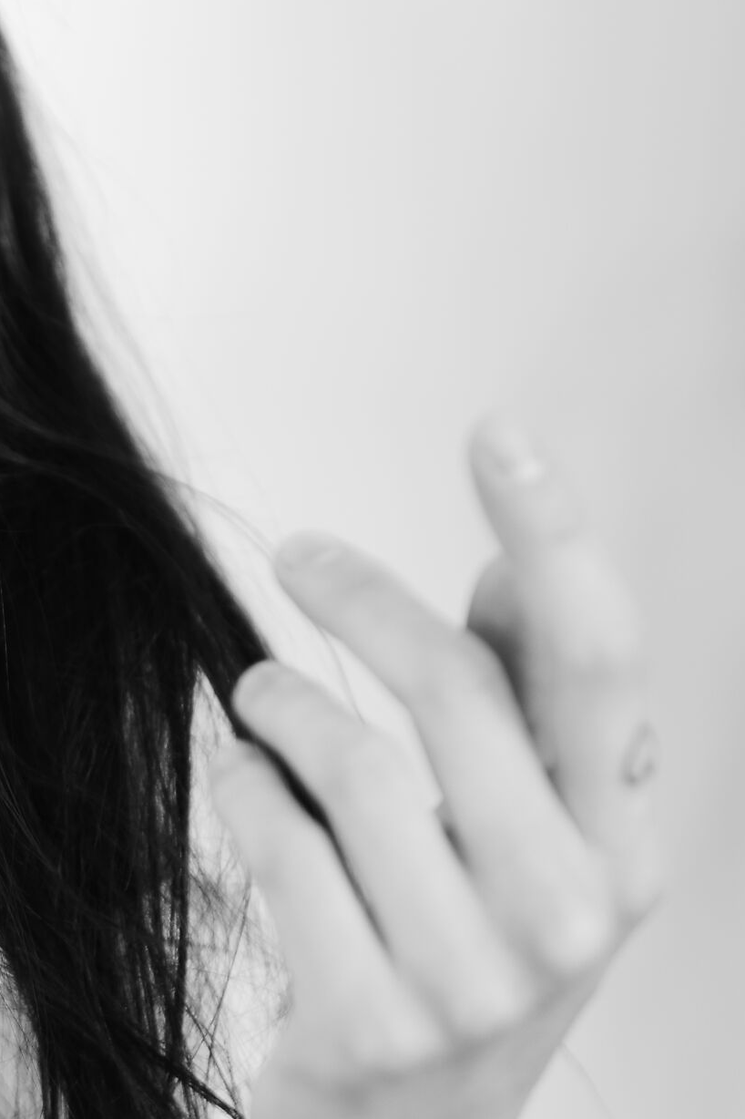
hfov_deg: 11.0
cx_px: -171
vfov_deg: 16.8
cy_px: 548
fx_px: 3789
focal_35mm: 122
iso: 200
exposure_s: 1/125
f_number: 1.4
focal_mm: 30
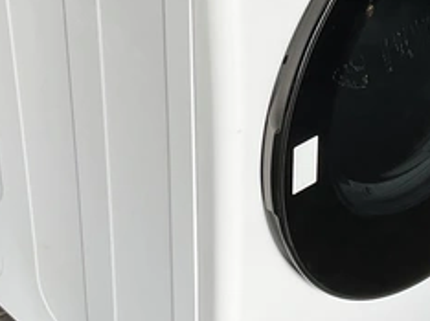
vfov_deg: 15.7
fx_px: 1154
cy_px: 41
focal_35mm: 93
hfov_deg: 21.0
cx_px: 294
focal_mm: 3
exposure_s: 1/259
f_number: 1.8
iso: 25
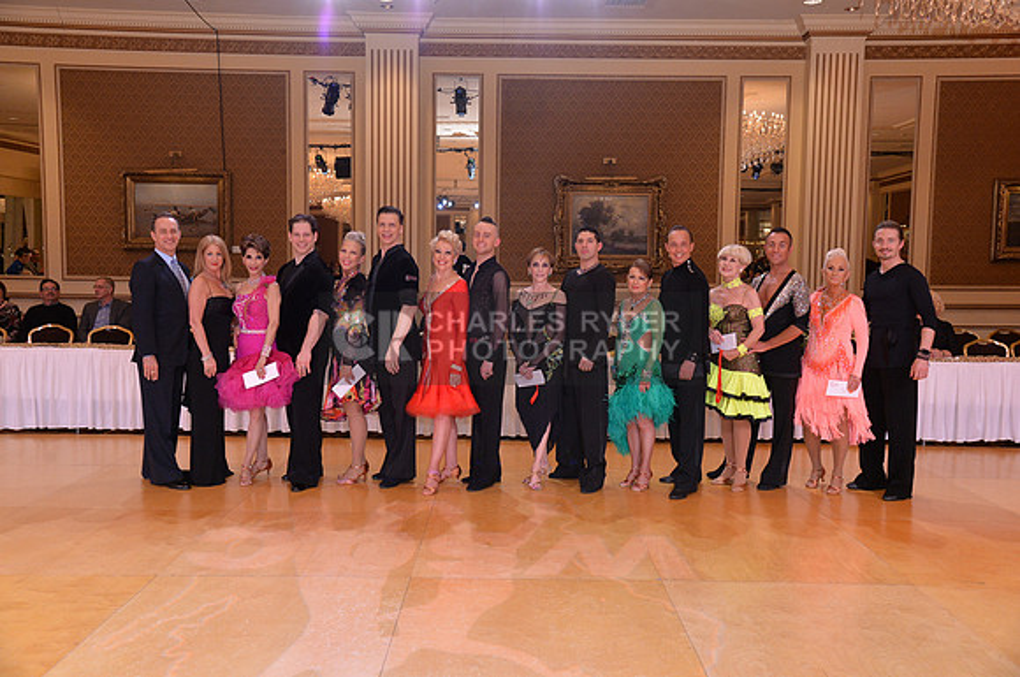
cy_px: 338
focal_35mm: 34
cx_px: 510
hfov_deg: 55.9
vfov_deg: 38.8
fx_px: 962
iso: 1600
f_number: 5.6
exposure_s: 1/250
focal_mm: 34
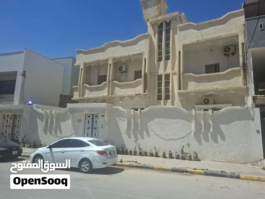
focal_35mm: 23
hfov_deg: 73.9
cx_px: 132
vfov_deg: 58.9
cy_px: 100
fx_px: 176
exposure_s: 1/2119
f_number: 1.8
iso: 50
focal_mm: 5.54
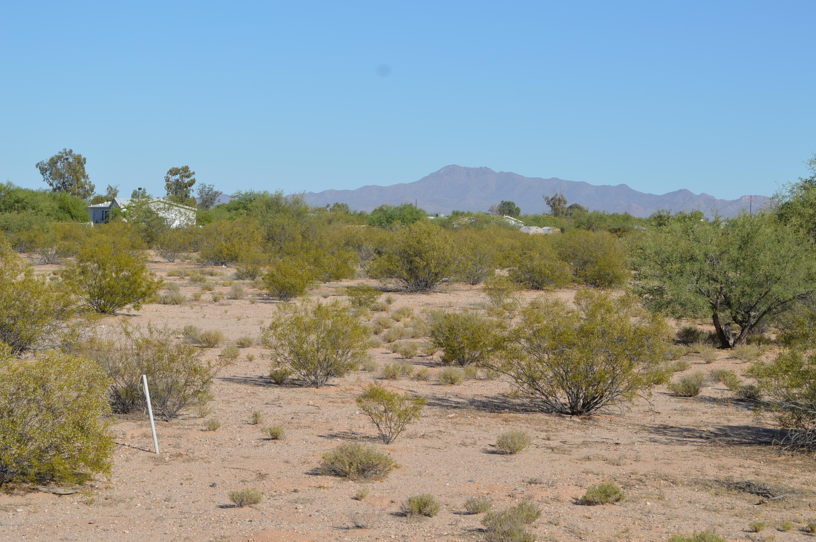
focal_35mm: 82
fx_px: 1868
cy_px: 271
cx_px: 408
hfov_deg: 24.6
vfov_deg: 16.5
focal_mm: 55
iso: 100
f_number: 9
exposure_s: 1/320
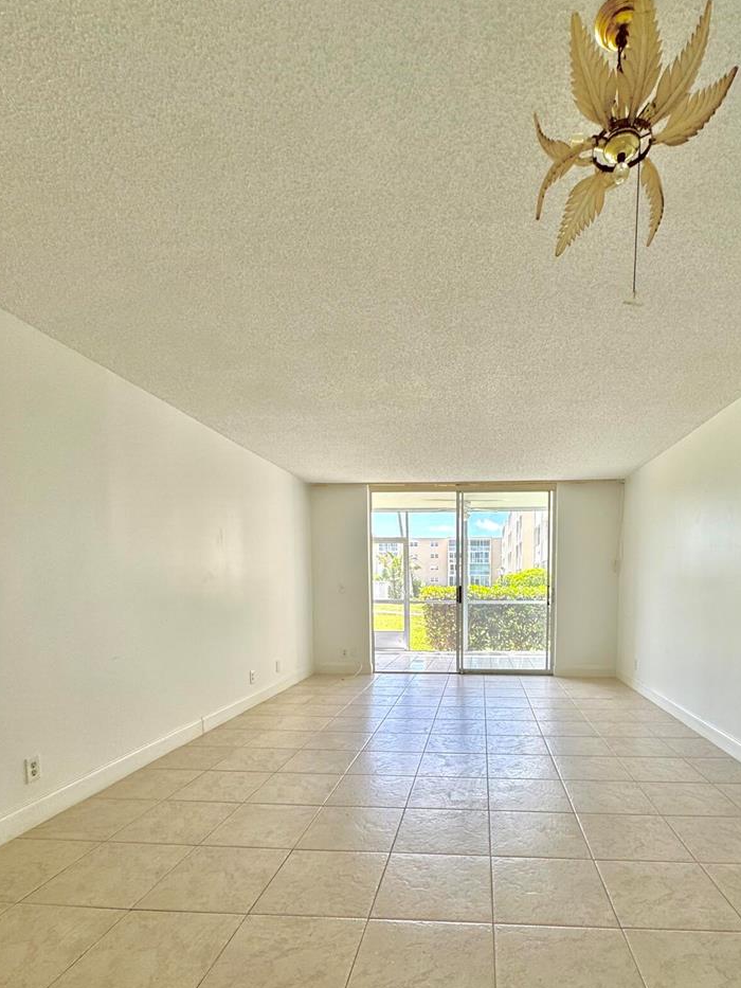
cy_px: 628
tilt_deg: -4.6
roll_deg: +0.7
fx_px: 514
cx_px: 449
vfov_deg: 85.7
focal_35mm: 18
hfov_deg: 70.8
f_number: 2.2
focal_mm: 2.22
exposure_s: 1/136
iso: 40
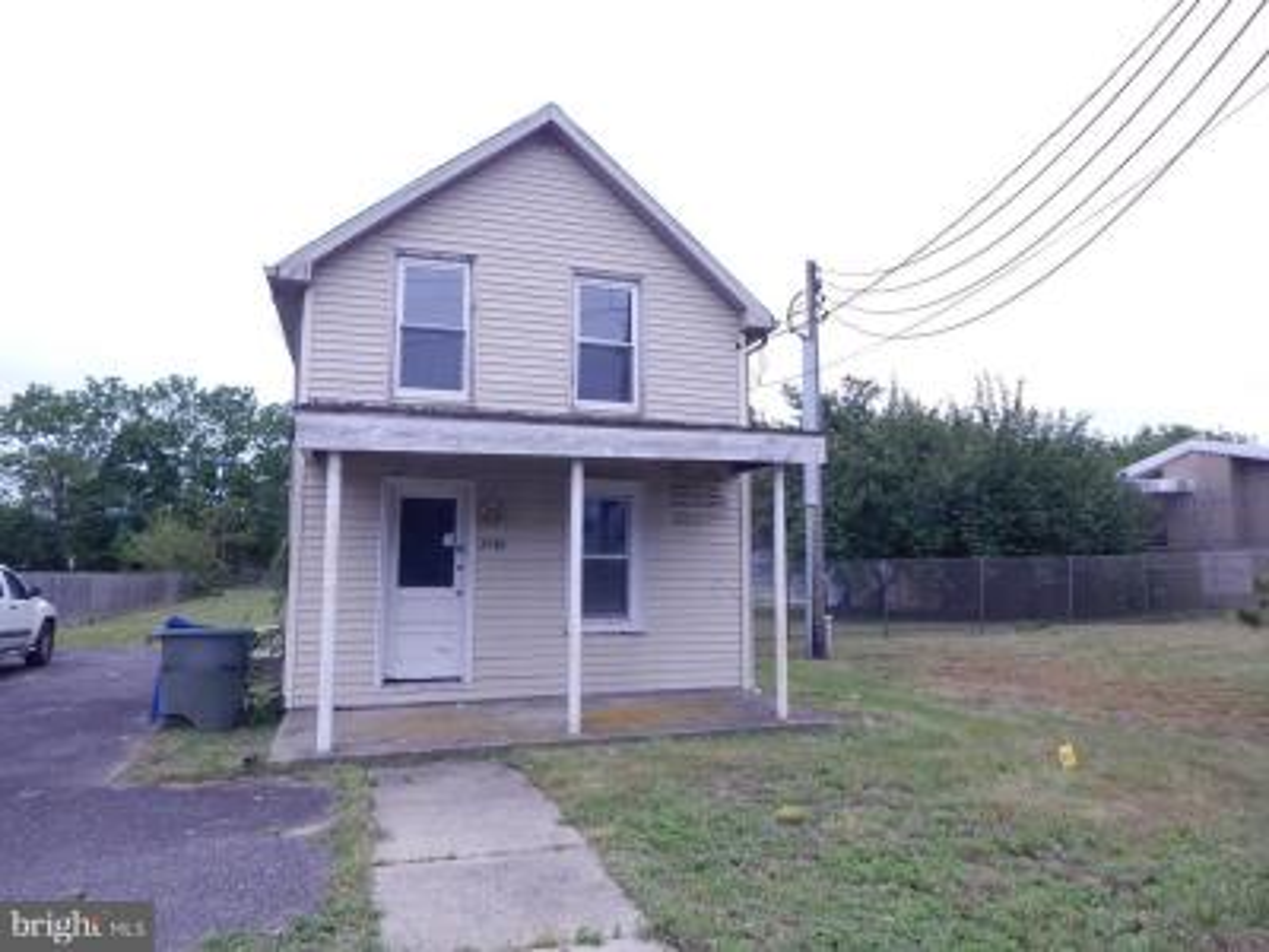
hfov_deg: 76.4
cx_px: 634
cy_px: 476
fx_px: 807
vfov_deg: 61.1
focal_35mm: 22
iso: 400
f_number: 6
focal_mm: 4
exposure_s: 1/1500
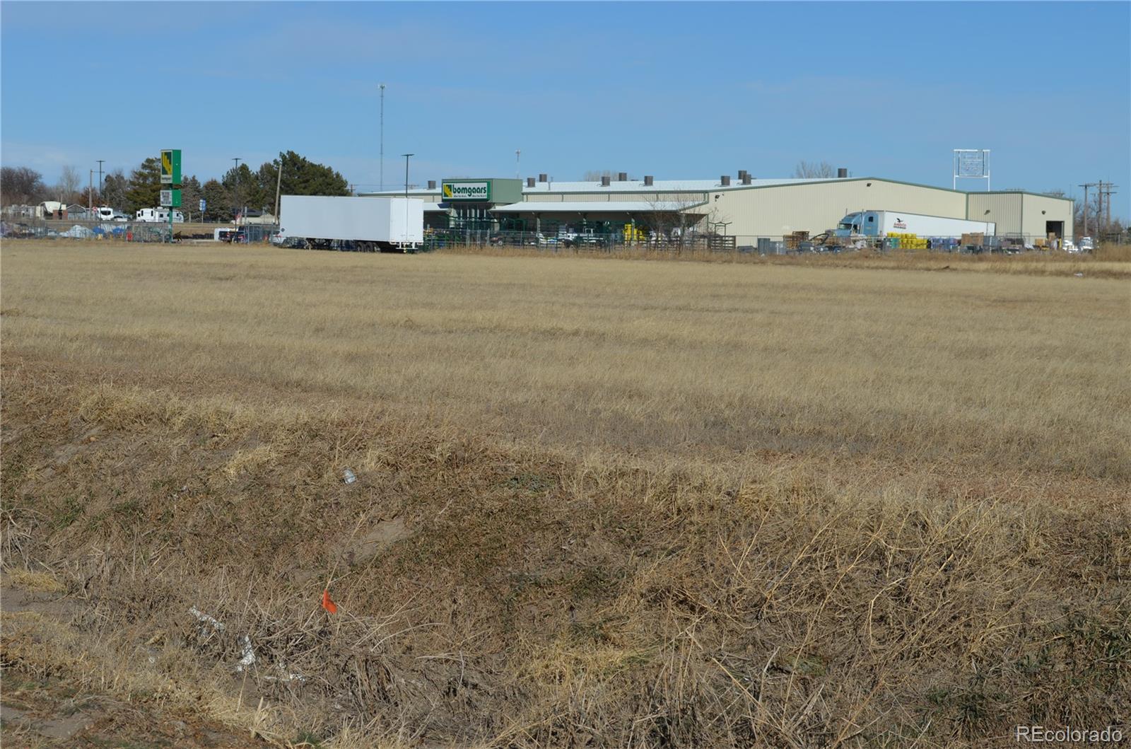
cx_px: 566
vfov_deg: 16.5
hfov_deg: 24.7
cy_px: 374
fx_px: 2586
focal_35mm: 82
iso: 100
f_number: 10
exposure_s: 1/400
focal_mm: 55
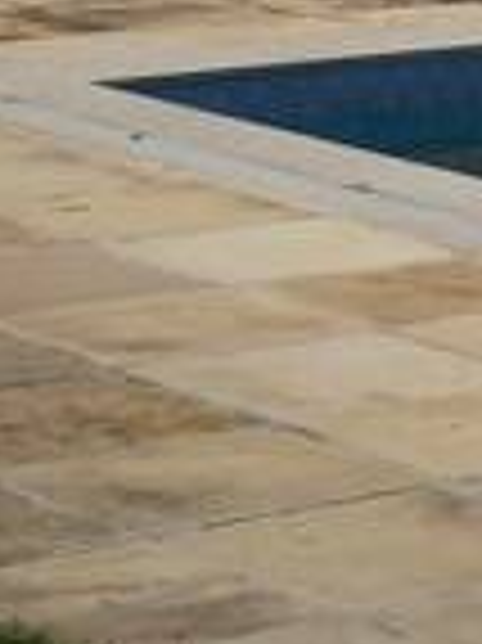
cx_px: 1446
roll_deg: -0.8
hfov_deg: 6.2
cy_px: -856
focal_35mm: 219
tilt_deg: +2.6
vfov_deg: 8.4
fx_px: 4072
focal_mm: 4.15
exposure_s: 1/4566
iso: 32
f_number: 2.2
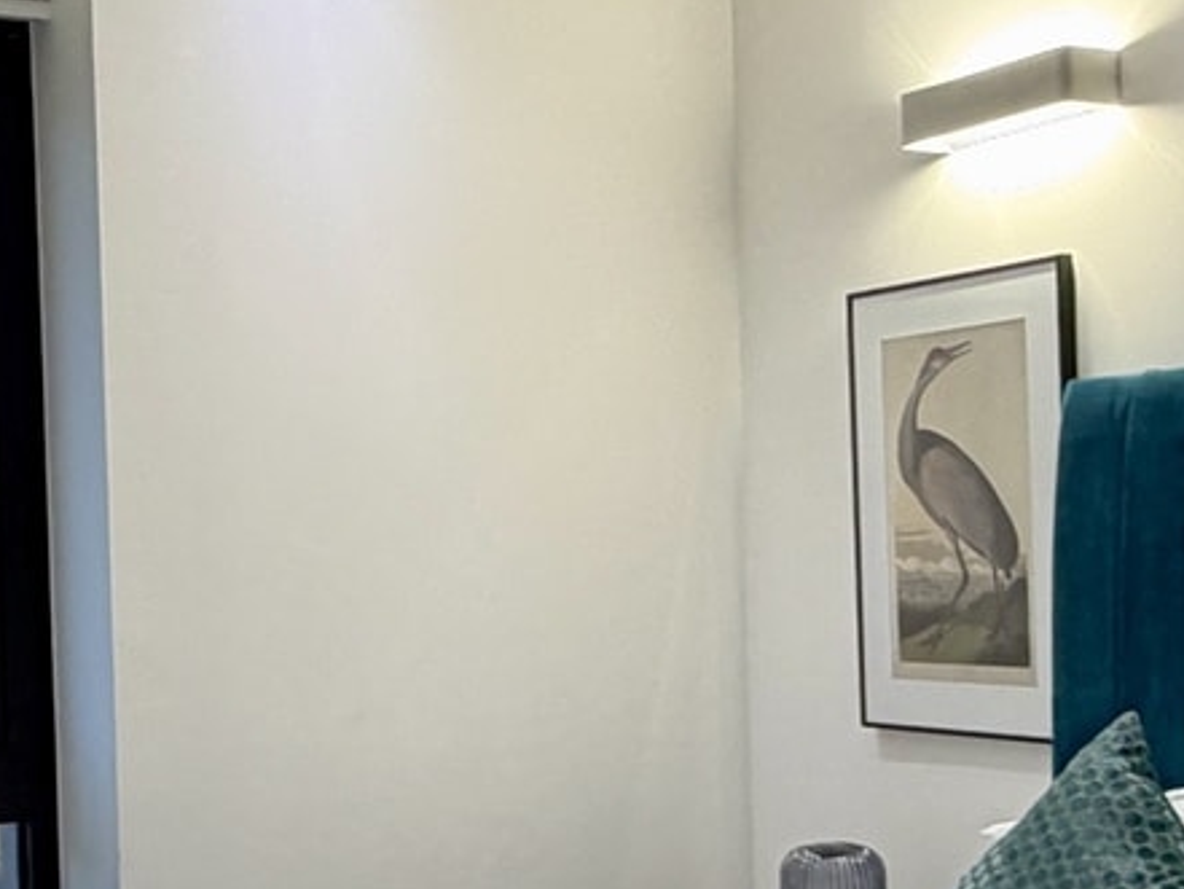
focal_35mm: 65
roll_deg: +1.8
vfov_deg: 22.5
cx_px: 566
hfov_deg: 29.8
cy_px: 569
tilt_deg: -0.1
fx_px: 2224
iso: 160
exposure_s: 1/100
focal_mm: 2.22
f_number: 2.2
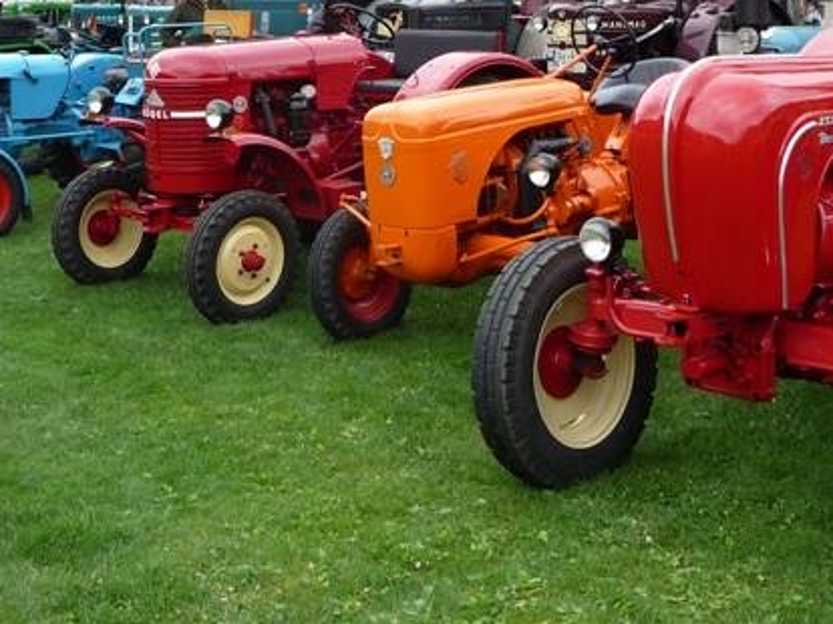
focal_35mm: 58
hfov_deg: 33.2
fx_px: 1395
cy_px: 70
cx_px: 370
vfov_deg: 24.5
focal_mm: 5
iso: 100
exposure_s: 1/250
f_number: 3.4
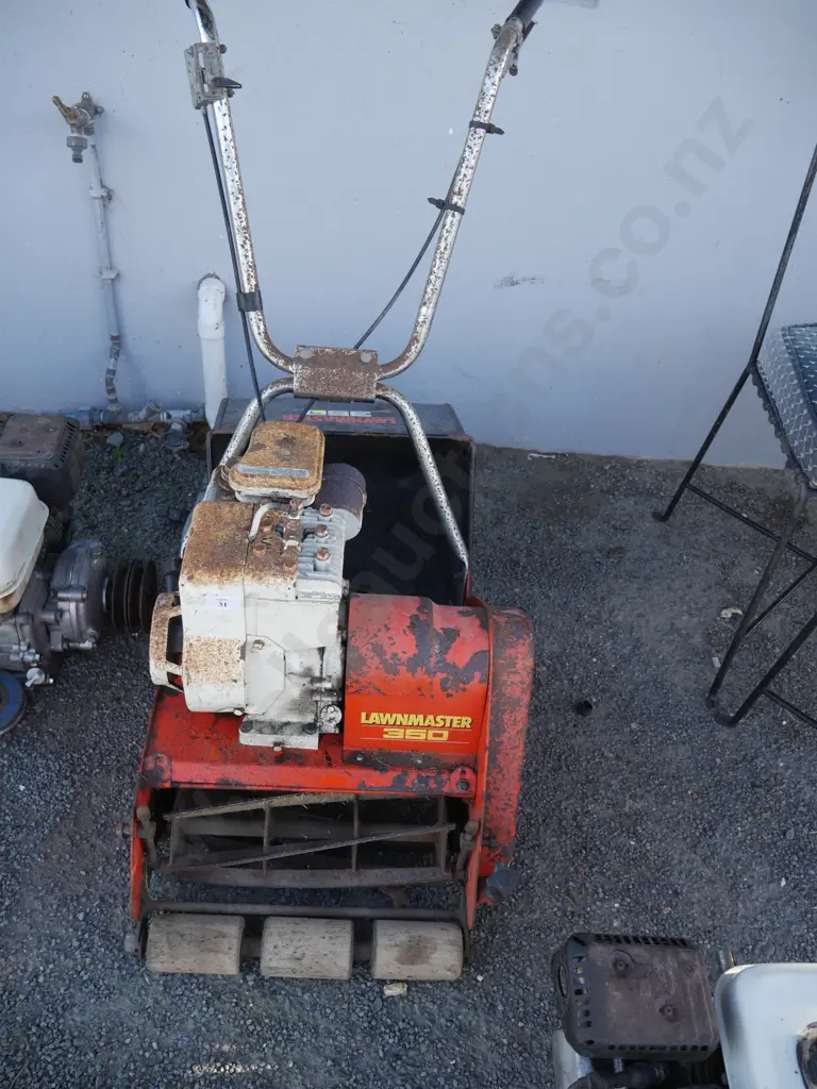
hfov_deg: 49.7
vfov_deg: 63.4
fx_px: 881
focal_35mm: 28
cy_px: 544
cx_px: 408
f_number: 4
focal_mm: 14
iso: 200
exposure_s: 1/125
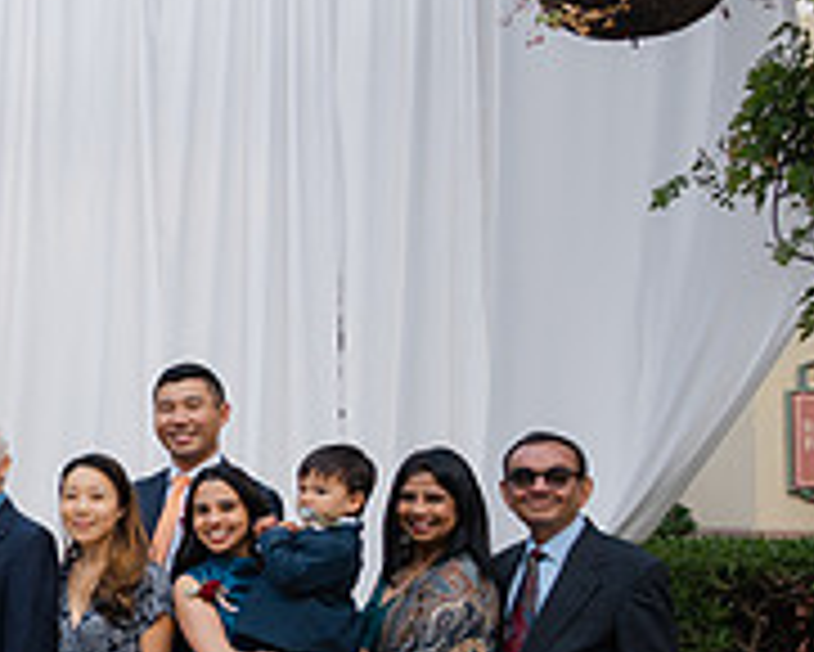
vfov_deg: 18.2
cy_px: 472
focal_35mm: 84
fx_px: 2025
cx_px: -472
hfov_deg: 19.3
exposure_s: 1/125
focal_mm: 28
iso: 100
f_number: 4
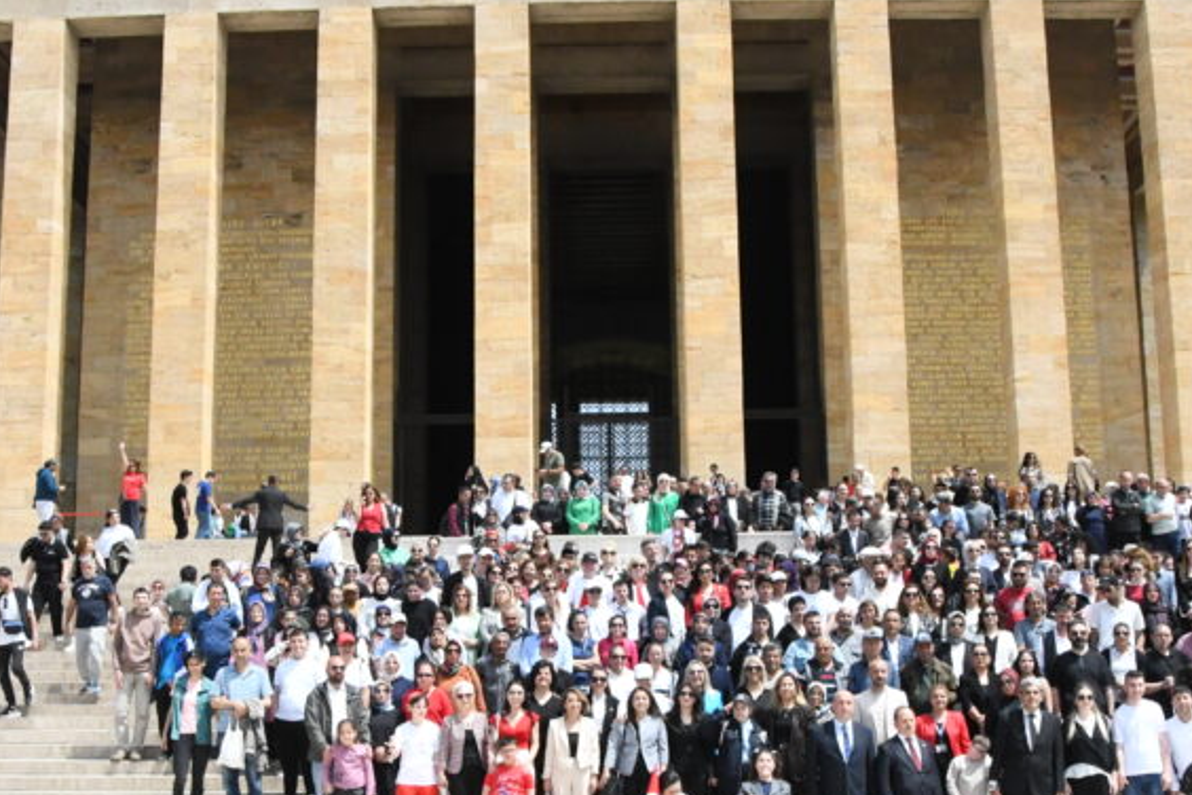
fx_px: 1622
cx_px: 600
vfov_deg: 27.5
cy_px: 413
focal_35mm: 49
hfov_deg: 40.3
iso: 3200
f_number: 18
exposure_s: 1/1250
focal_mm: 18
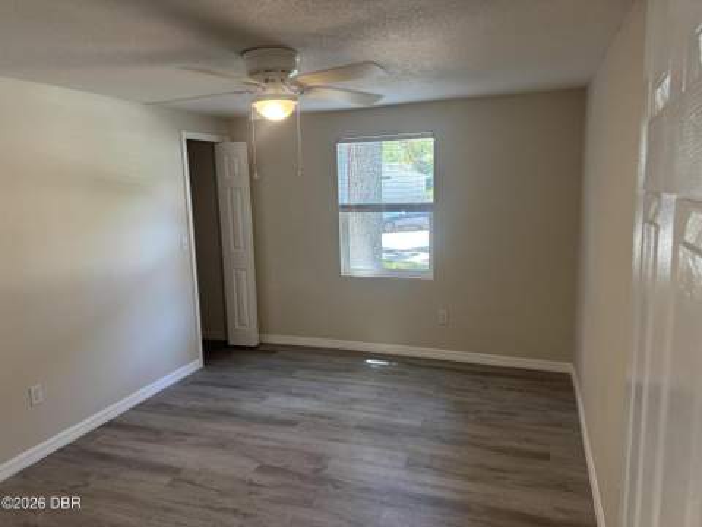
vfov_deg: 56.8
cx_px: 351
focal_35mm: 24
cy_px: 264
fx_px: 487
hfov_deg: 71.6
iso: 125
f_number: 1.78
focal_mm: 6.76
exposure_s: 1/60
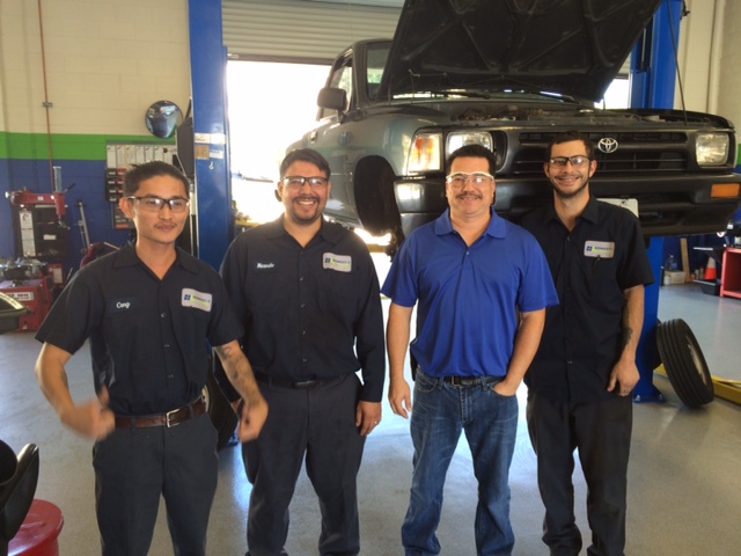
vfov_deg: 46.8
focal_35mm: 30
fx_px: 642
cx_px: 370
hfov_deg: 60.0
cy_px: 278
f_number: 2.2
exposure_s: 1/40
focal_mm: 4.12
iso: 40
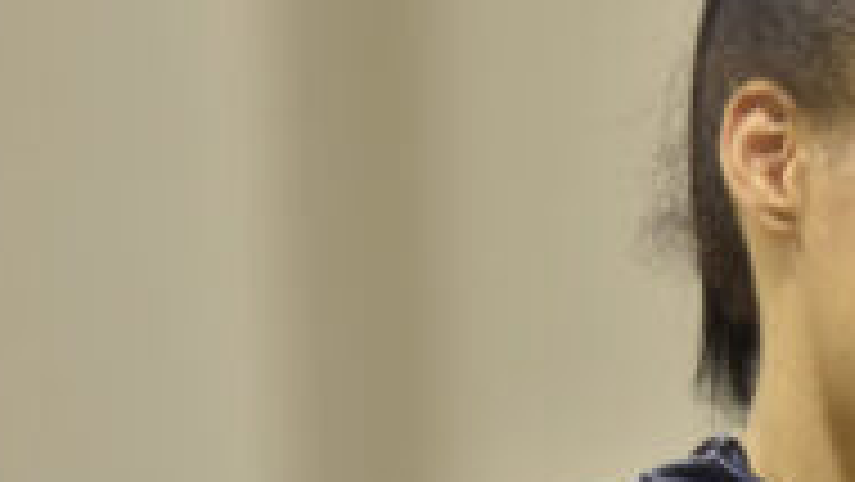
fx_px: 9683
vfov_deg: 2.8
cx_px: 1022
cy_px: 464
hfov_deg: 5.0
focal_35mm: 427
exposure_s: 1/320
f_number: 3.5
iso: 640
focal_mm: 155
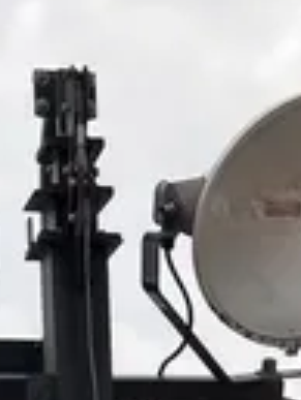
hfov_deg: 10.0
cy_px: 1087
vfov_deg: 10.5
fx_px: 1713
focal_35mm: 148
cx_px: 171
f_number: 1.6
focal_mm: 5.96
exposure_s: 1/121
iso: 40
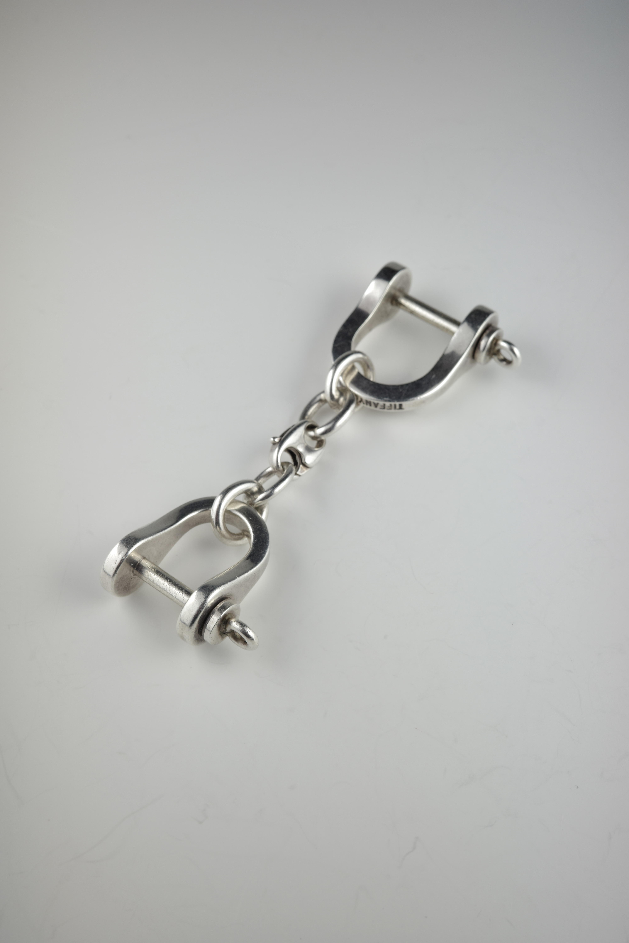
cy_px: 472
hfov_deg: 33.4
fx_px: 1048
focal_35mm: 40
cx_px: 314
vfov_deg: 48.5
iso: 100
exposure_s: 1/25
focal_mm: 26
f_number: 10
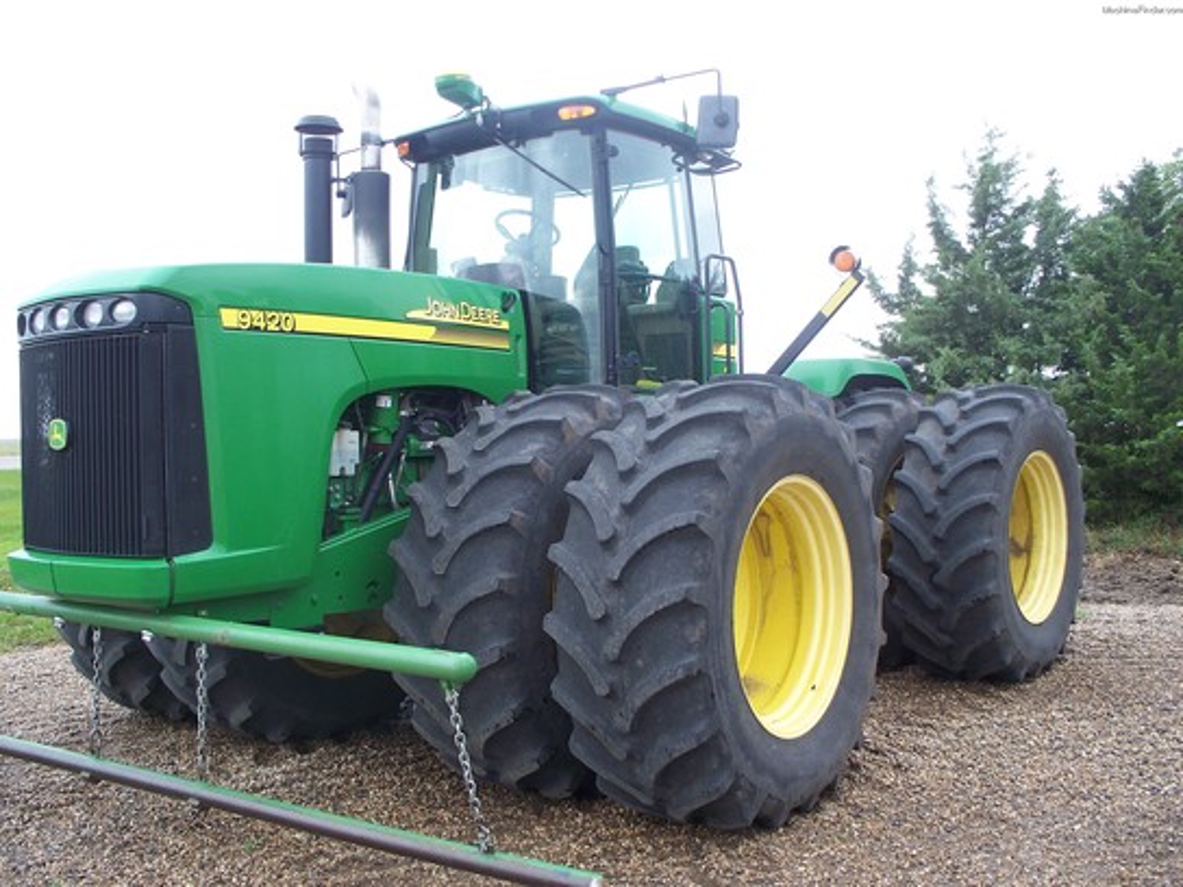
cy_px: 444
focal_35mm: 36
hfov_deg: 51.4
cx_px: 592
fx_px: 1230
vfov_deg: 39.7
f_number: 2.8
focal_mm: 7.54
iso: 80
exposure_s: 1/80
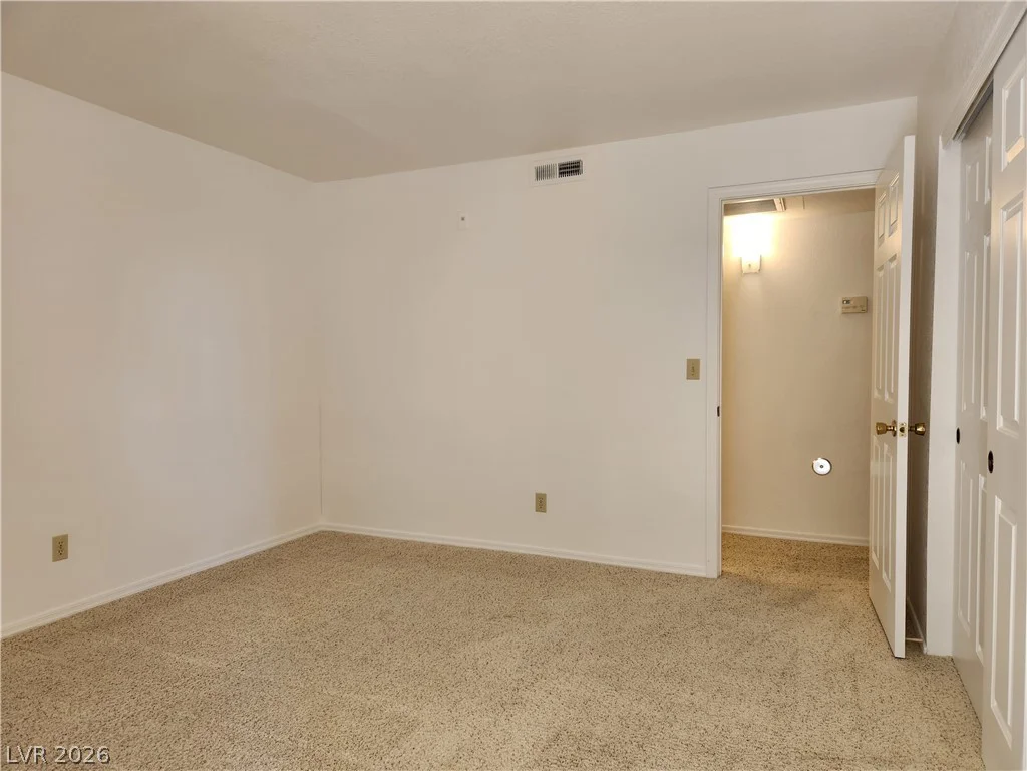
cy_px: 386
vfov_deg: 58.9
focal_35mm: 23
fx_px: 682
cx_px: 514
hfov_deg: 73.9
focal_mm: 5.4
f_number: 1.8
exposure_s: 1/180
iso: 100
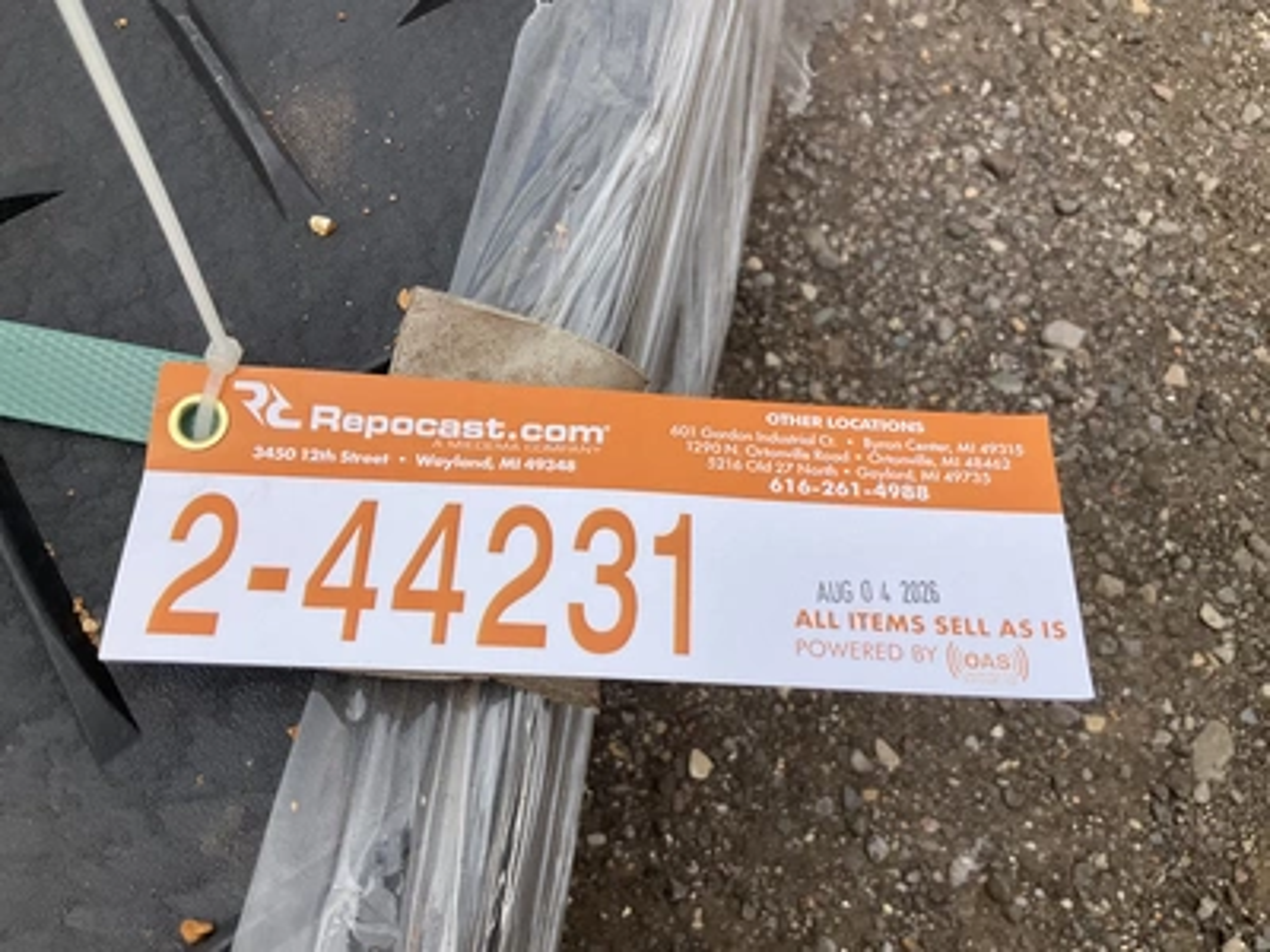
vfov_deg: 48.2
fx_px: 1064
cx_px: 635
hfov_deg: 61.7
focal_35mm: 29
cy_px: 476
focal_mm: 3
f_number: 1.8
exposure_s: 1/2538
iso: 25
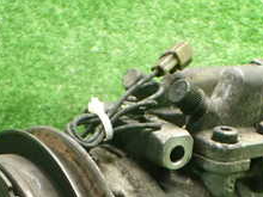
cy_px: 229
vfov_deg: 17.3
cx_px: 141
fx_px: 623
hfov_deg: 23.8
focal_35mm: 82
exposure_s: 1/40
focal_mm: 5.4
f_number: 2.3
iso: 800
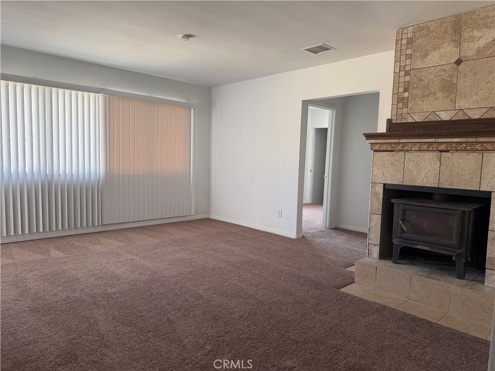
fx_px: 343
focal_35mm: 24
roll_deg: -1.0
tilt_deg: -4.9
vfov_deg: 56.8
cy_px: 186
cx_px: 248
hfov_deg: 71.6
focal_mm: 6.76
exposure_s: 1/142
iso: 100
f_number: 1.78
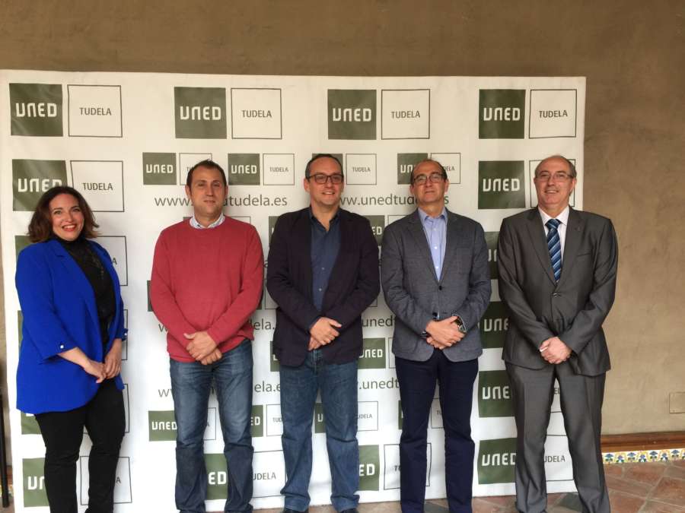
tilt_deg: -1.6
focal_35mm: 29
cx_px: 342
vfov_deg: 48.2
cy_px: 256
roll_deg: +0.8
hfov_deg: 61.7
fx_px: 574
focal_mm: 4.15
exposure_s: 1/30
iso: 40
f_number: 2.2
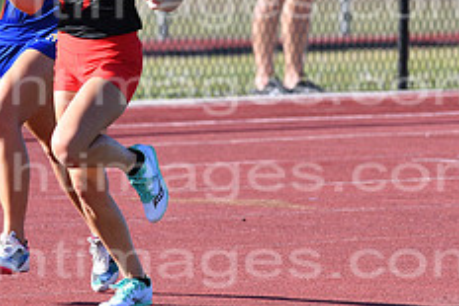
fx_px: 14327
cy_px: -38
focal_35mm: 1123
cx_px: 44
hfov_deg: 1.8
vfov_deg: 1.2
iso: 400
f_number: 5.6
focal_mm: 300
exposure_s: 1/1600
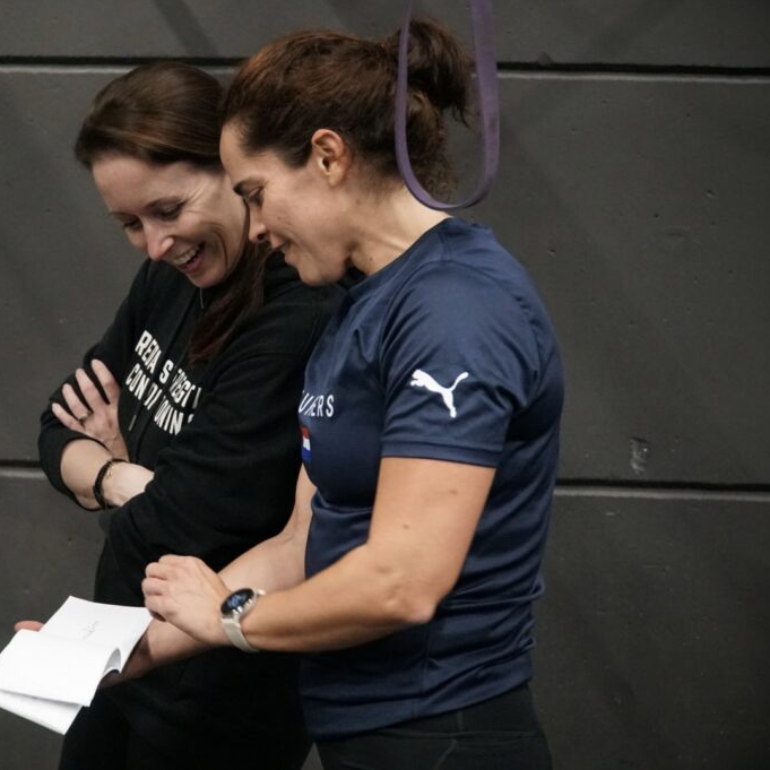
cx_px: 231
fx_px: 2315
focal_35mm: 92
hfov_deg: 18.8
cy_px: 386
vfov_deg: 18.9
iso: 6400
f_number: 4
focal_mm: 48
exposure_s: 1/100
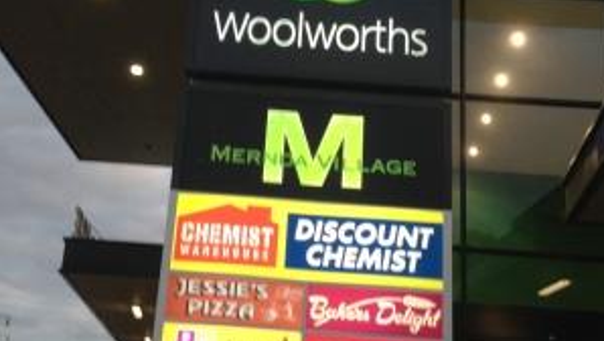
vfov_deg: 22.3
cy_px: 158
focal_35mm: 54
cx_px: 338
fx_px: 865
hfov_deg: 38.4
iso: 64
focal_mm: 4.13
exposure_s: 1/120
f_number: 2.4
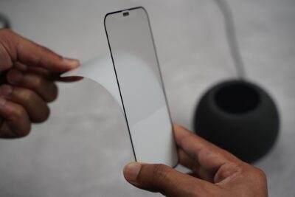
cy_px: 98
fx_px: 615
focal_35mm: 75
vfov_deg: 18.2
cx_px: 148
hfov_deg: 27.0
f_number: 4
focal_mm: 75
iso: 400
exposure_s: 1/80
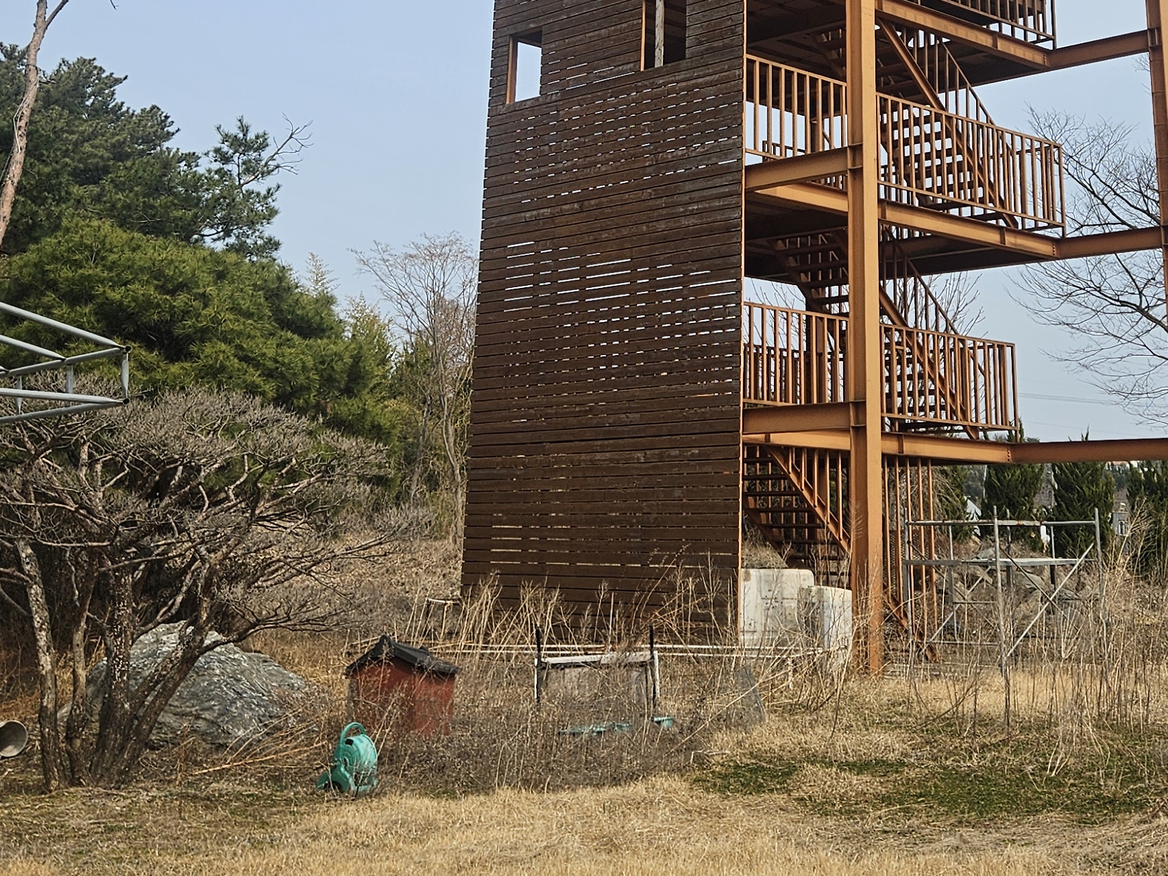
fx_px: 1822
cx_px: 735
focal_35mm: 54
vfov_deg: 25.7
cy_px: 10
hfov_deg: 35.3
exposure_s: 1/2600
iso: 25
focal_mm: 5.4
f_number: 1.8
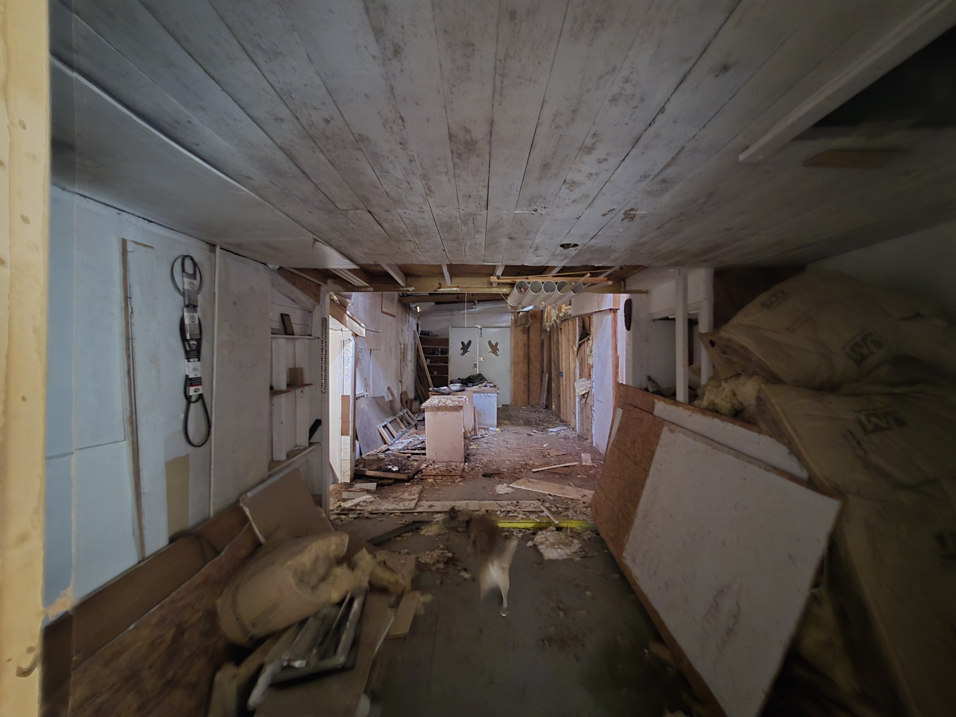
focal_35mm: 13
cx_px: 478
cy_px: 358
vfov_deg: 89.9
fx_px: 359
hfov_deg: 106.2
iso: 1250
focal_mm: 2.2
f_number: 2.2
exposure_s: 1/8
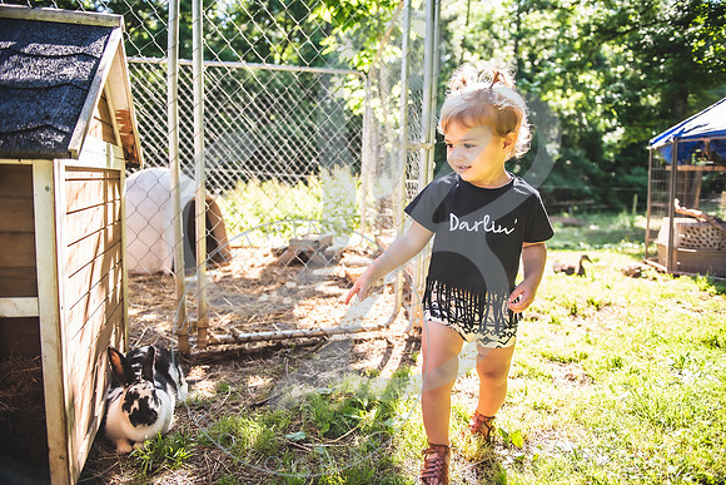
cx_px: 363
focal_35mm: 24
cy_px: 242
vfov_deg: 53.2
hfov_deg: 73.7
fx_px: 484
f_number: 2.8
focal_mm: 24
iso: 100
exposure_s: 1/200
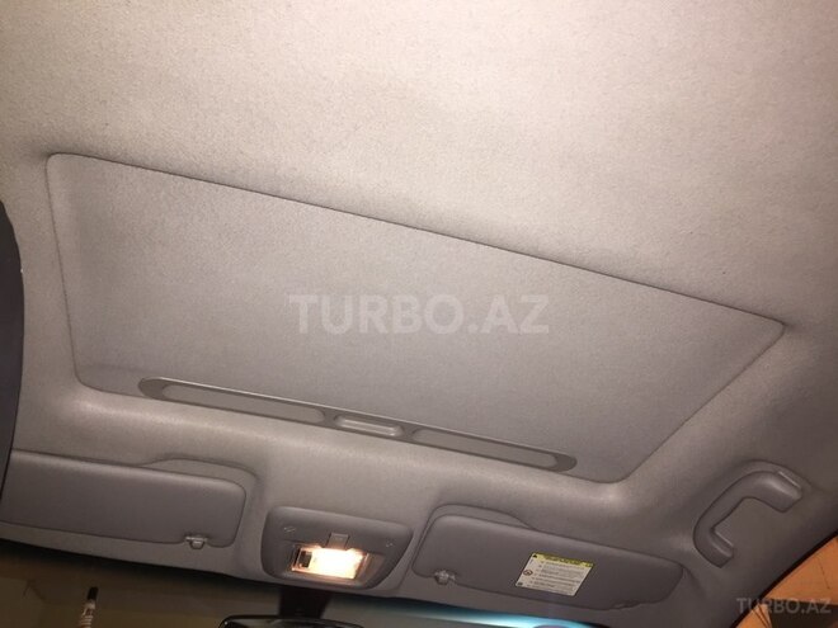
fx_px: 702
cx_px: 419
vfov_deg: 48.2
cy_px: 314
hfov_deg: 61.7
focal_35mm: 29
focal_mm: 4.15
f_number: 2.2
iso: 64
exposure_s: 1/17
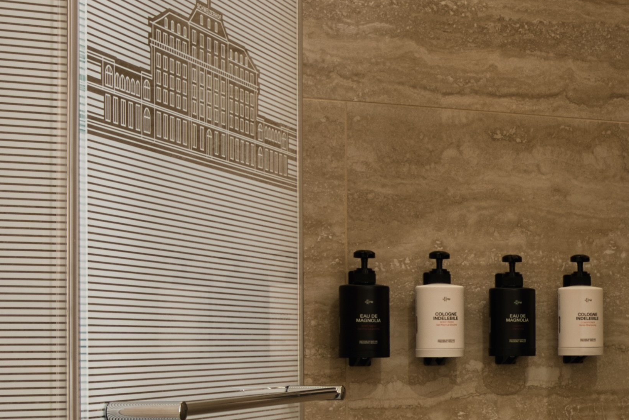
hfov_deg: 18.8
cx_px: 1046
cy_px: 323
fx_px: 1572
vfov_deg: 15.1
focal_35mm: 90
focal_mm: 17
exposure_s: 1/6
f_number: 8
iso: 100
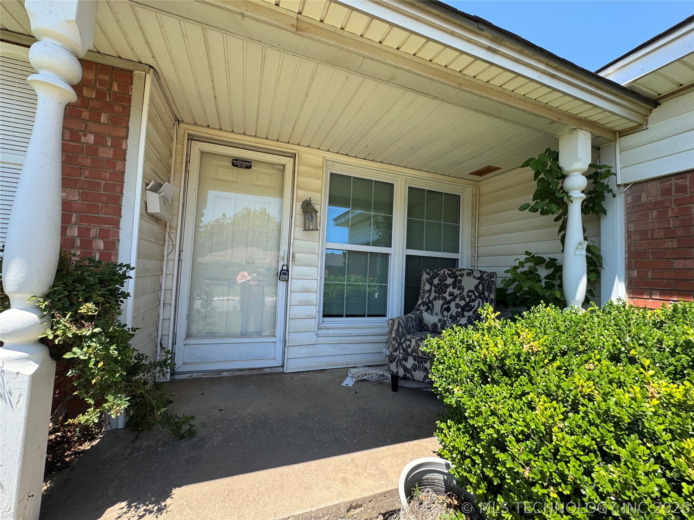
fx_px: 281
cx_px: 347
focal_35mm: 14
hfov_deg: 102.1
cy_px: 260
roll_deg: -3.4
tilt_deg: +2.1
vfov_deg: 85.7
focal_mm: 2.22
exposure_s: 1/464
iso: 40
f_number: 2.2
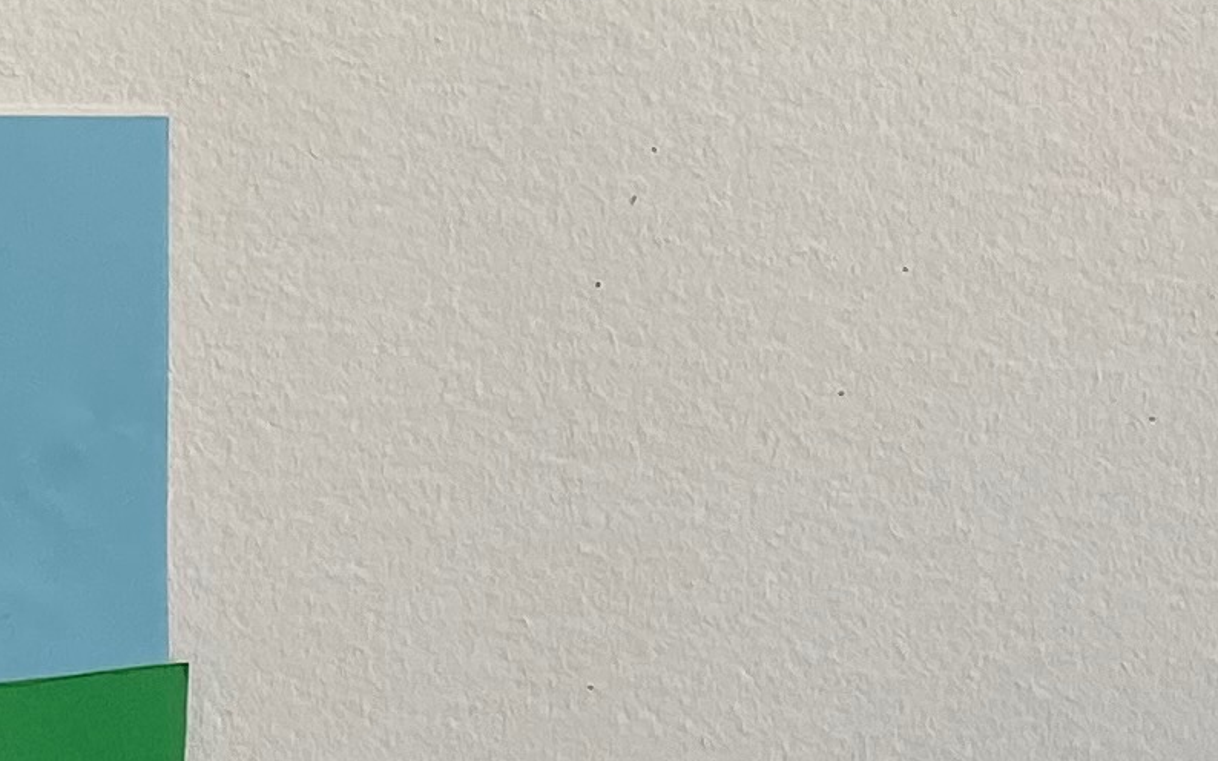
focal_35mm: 140
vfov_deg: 8.6
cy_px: -968
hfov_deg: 13.4
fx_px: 4647
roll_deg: +1.3
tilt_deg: -2.3
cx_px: -965
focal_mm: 4.25
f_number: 1.8
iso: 64
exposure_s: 1/121
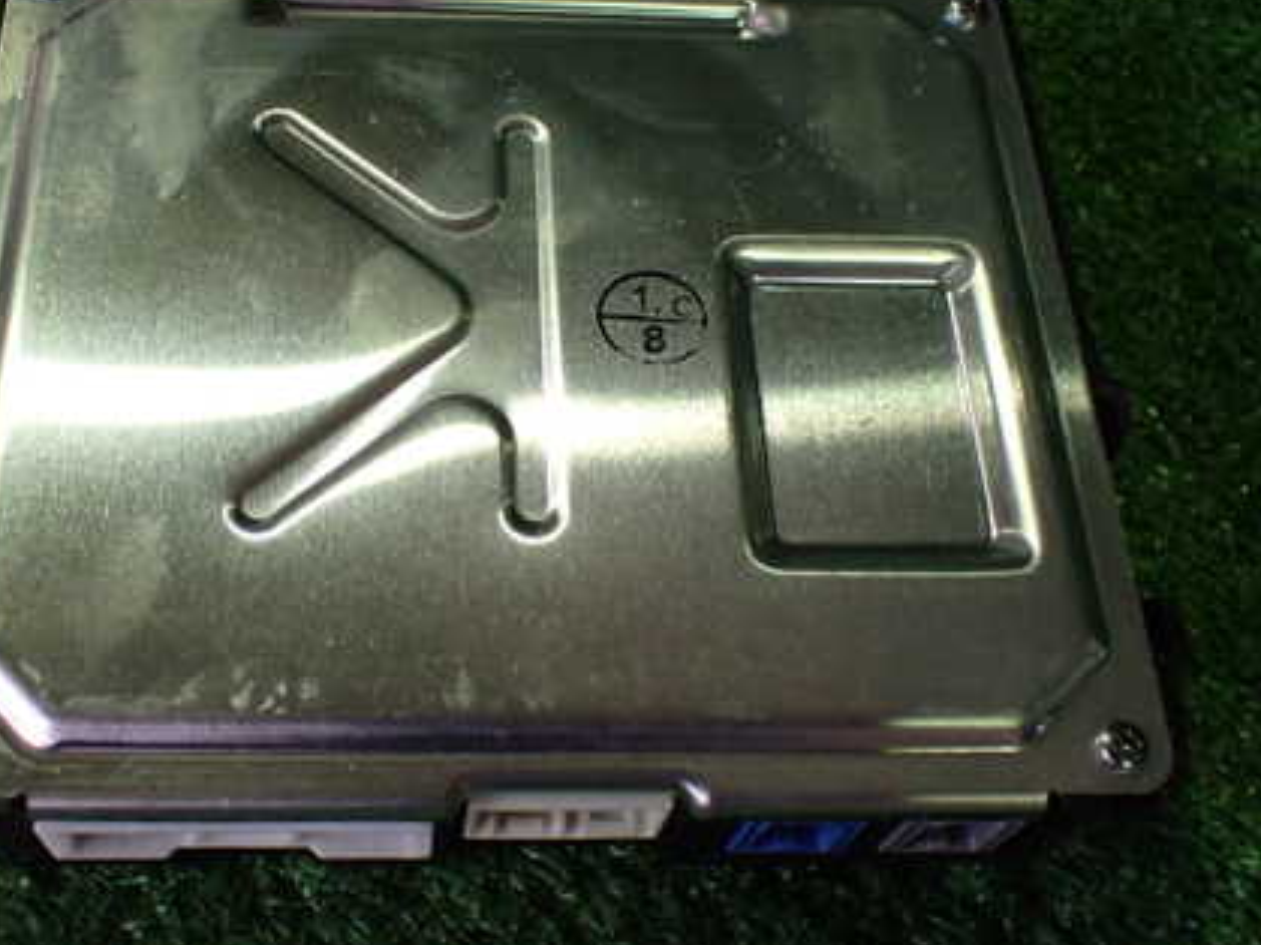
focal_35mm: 43
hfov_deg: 43.6
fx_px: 1566
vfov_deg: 33.6
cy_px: 439
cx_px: 482
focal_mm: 5.4
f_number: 2.3
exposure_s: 1/125
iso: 640
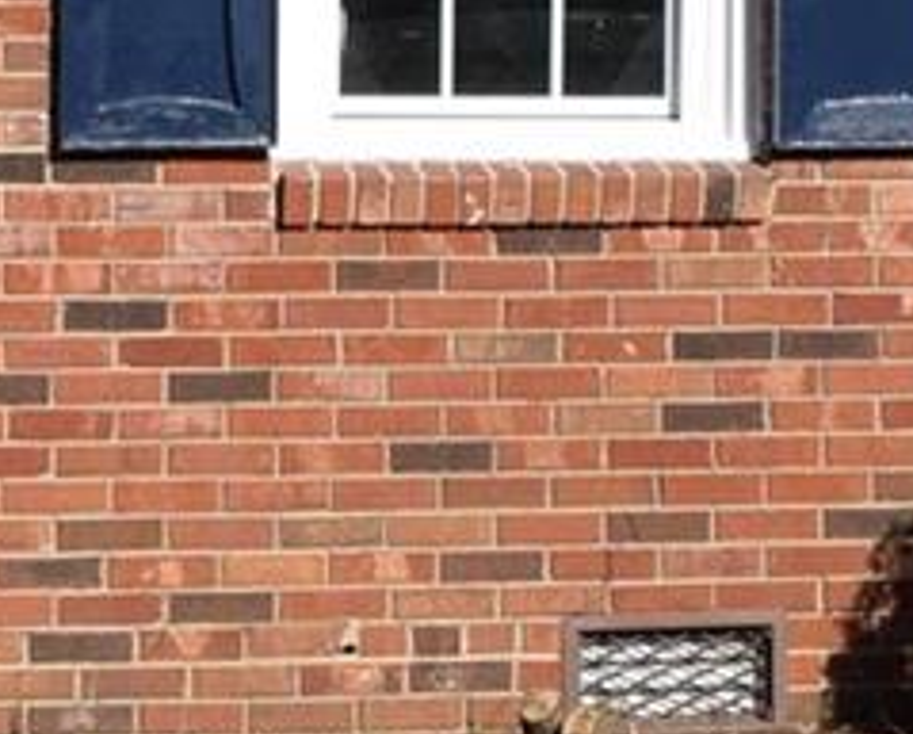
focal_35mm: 301
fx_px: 8147
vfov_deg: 5.1
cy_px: -277
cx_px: 833
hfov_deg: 6.4
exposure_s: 1/400
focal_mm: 25
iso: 200
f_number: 10
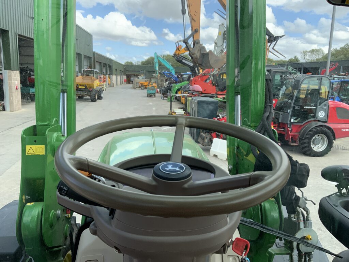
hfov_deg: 61.7
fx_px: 292
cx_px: 174
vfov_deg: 48.2
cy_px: 131
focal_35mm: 29
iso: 16
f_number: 1.8
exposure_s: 1/540
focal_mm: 3
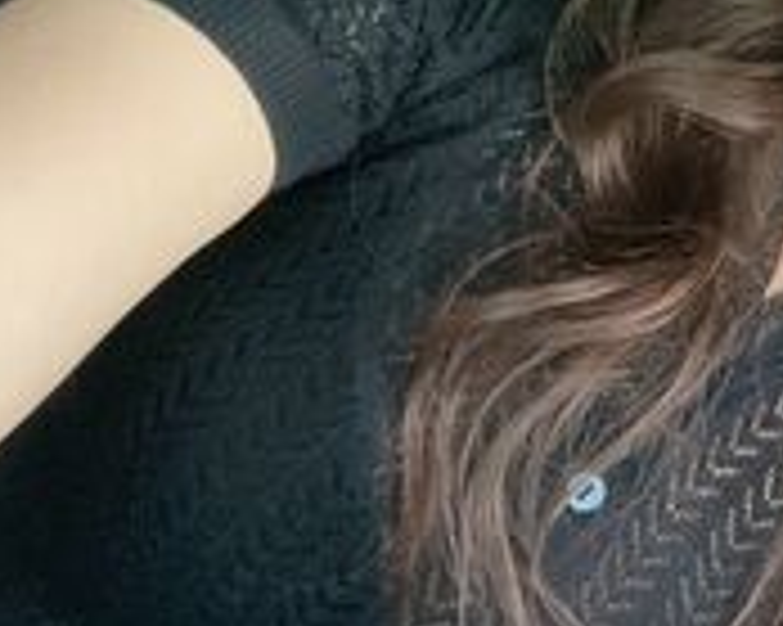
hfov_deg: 21.9
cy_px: 5
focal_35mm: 80
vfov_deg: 18.7
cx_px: 972
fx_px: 1853
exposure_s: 1/54
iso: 400
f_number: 2.2
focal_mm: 2.71
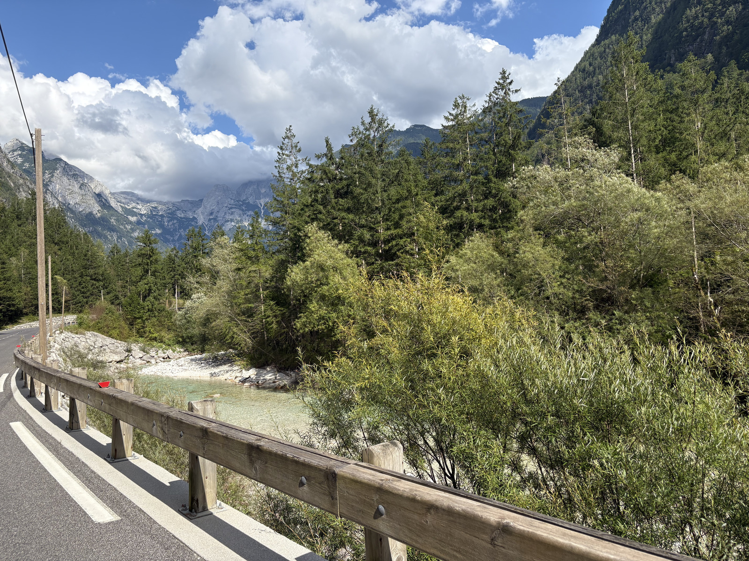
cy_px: 280
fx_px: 563
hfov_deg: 67.3
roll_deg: +3.3
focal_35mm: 26
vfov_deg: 53.1
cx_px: 374
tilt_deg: +4.6
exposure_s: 1/2865
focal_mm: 5.96
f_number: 1.6
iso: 50
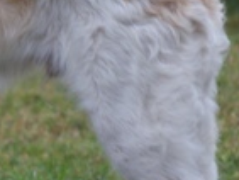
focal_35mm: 982
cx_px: -112
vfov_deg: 1.5
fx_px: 6786
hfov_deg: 2.0
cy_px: 96
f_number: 4.5
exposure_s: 1/80
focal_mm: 150
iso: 400
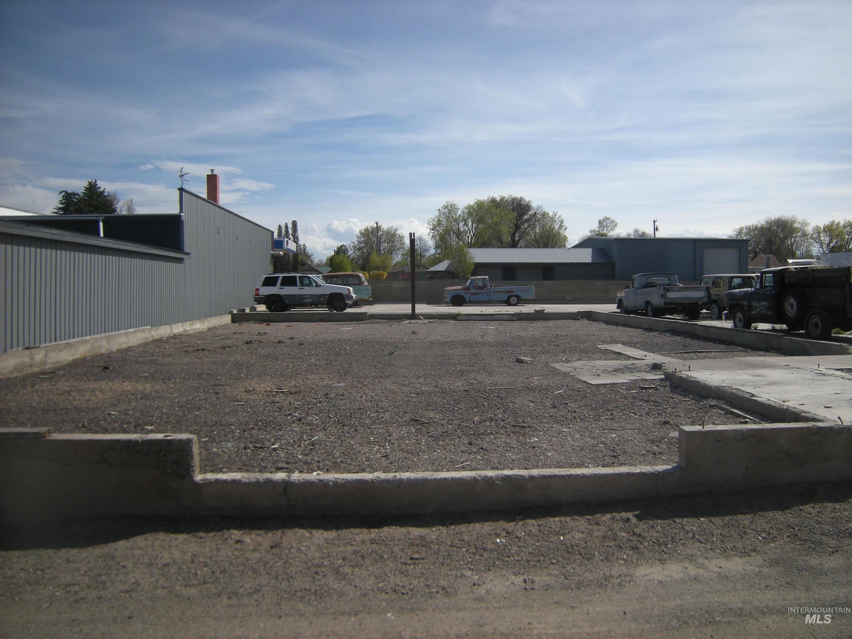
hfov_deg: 63.4
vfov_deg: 49.7
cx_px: 426
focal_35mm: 28
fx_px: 689
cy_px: 320
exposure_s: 1/498
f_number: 5.6
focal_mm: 4.7
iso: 64
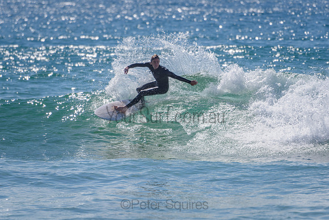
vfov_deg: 2.8
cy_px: 132
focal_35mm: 488
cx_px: 129
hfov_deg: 4.2
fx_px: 4457
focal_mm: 400
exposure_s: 1/2000
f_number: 5.6
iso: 72
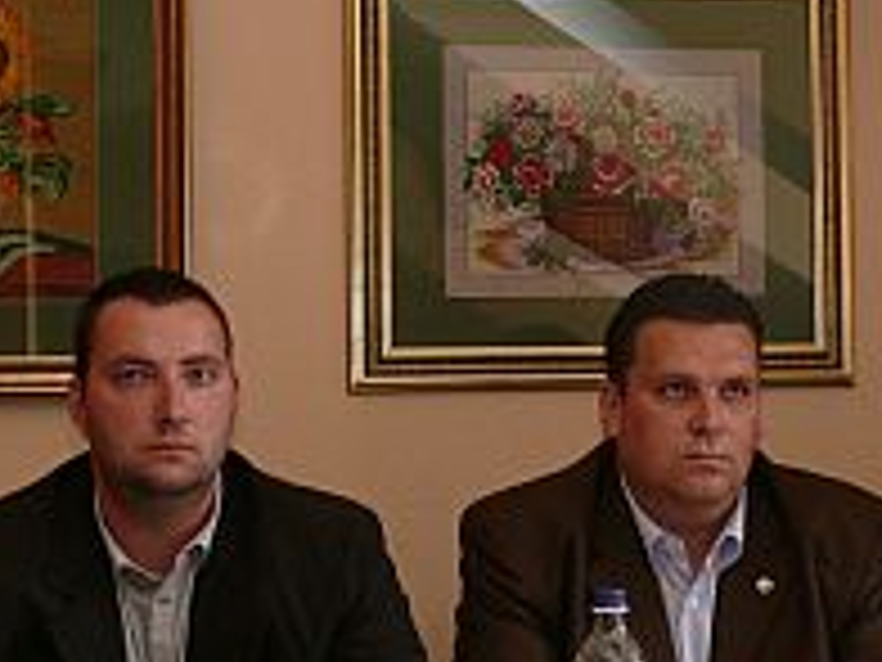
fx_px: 2573
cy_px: 383
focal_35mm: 101
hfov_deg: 18.9
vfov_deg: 14.6
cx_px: 886
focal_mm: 8.5
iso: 100
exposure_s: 1/30
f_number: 4
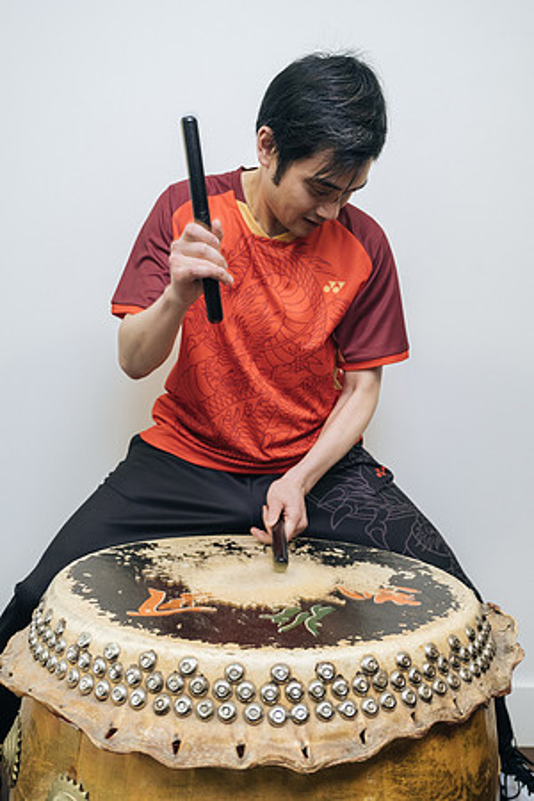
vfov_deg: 54.4
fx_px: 779
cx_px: 267
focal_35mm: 35
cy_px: 400
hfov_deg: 37.9
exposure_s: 1/125
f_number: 3.2
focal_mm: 23.4
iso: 800
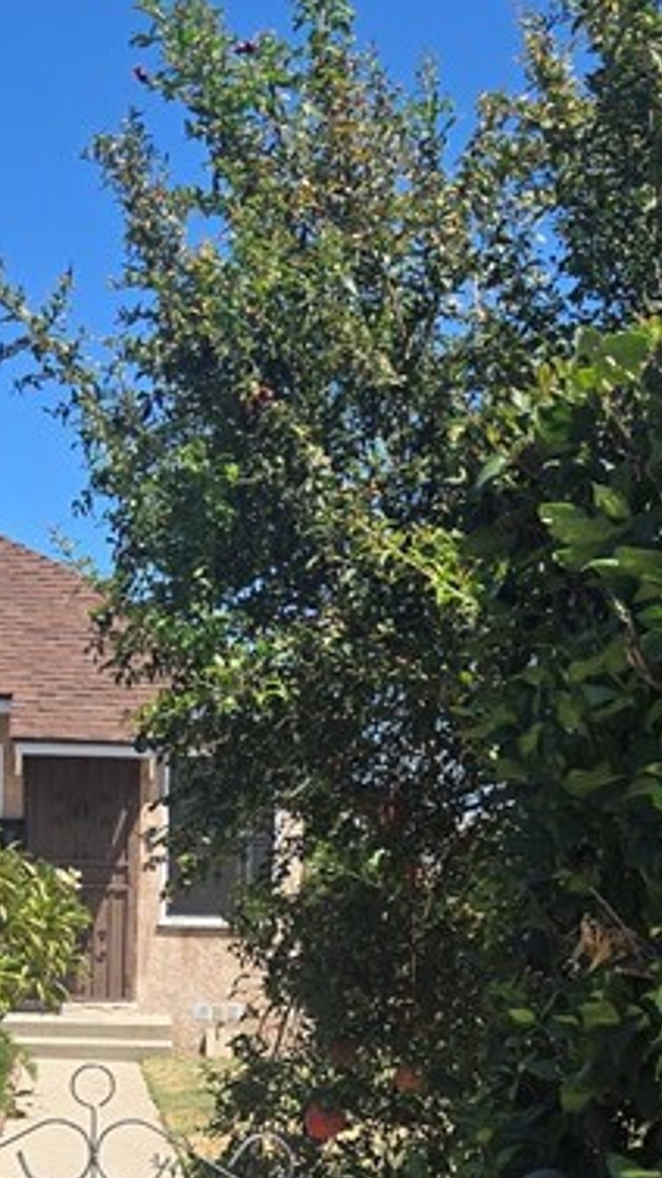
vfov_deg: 29.4
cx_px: 181
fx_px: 2123
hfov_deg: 17.6
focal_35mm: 68
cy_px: 1116
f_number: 1.8
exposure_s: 1/1369
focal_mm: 5.4
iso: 25
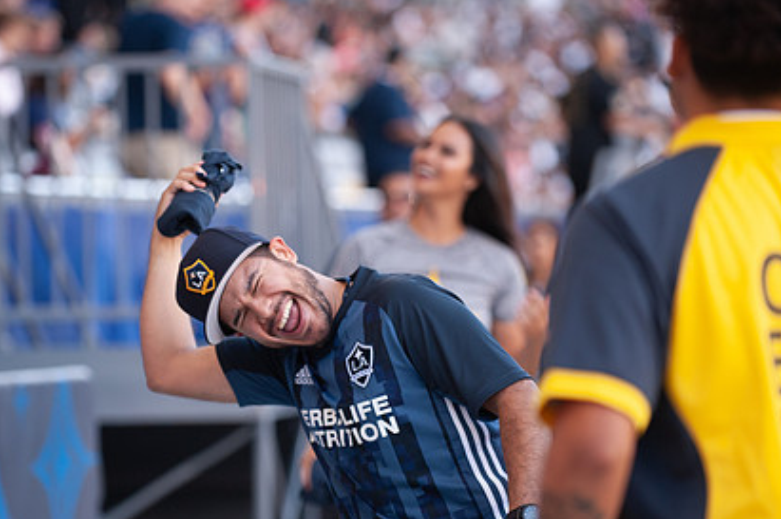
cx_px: 334
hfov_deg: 9.4
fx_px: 4745
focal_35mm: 219
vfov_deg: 6.3
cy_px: 317
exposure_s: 1/500
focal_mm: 155
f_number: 2.8
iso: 800
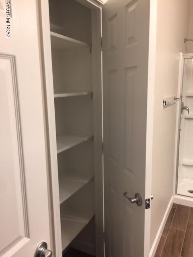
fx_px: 216
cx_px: 96
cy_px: 128
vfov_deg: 61.7
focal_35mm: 29
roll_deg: +1.3
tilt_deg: -9.4
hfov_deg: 48.2
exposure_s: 1/15
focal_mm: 4.15
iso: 40
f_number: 2.2
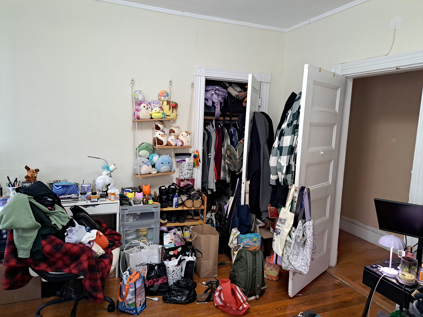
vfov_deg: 56.8
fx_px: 293
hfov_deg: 71.6
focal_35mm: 24
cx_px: 212
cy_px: 158
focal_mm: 5.23
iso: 320
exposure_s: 1/60
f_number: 1.8
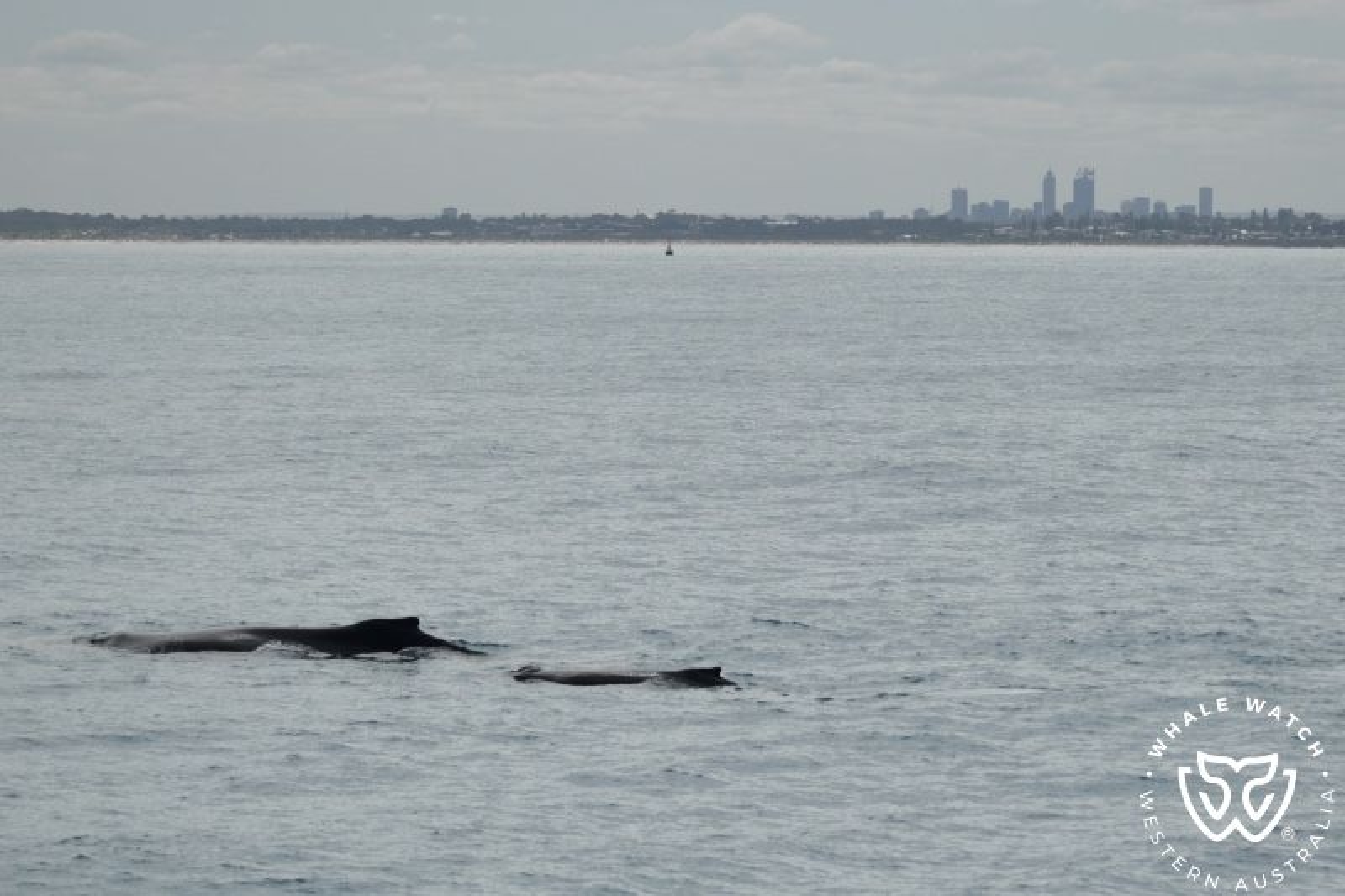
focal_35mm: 110
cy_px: 448
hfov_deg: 18.6
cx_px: 672
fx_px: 4109
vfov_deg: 12.4
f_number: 5
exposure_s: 1/8000
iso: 360
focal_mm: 110
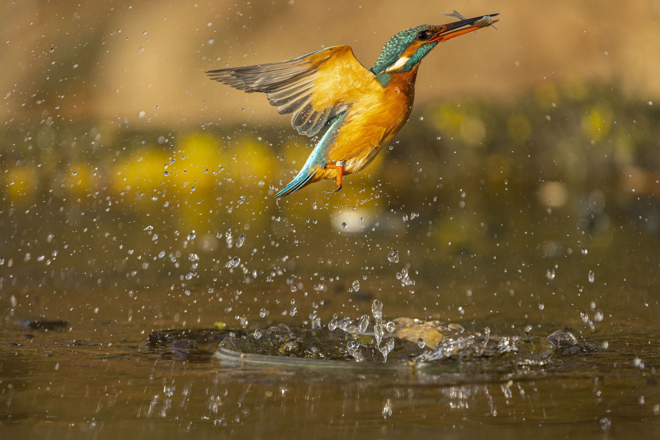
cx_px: 330
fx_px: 9606
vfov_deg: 2.6
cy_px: 220
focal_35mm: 524
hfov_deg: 3.9
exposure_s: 1/5000
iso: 2500
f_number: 6.3
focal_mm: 524
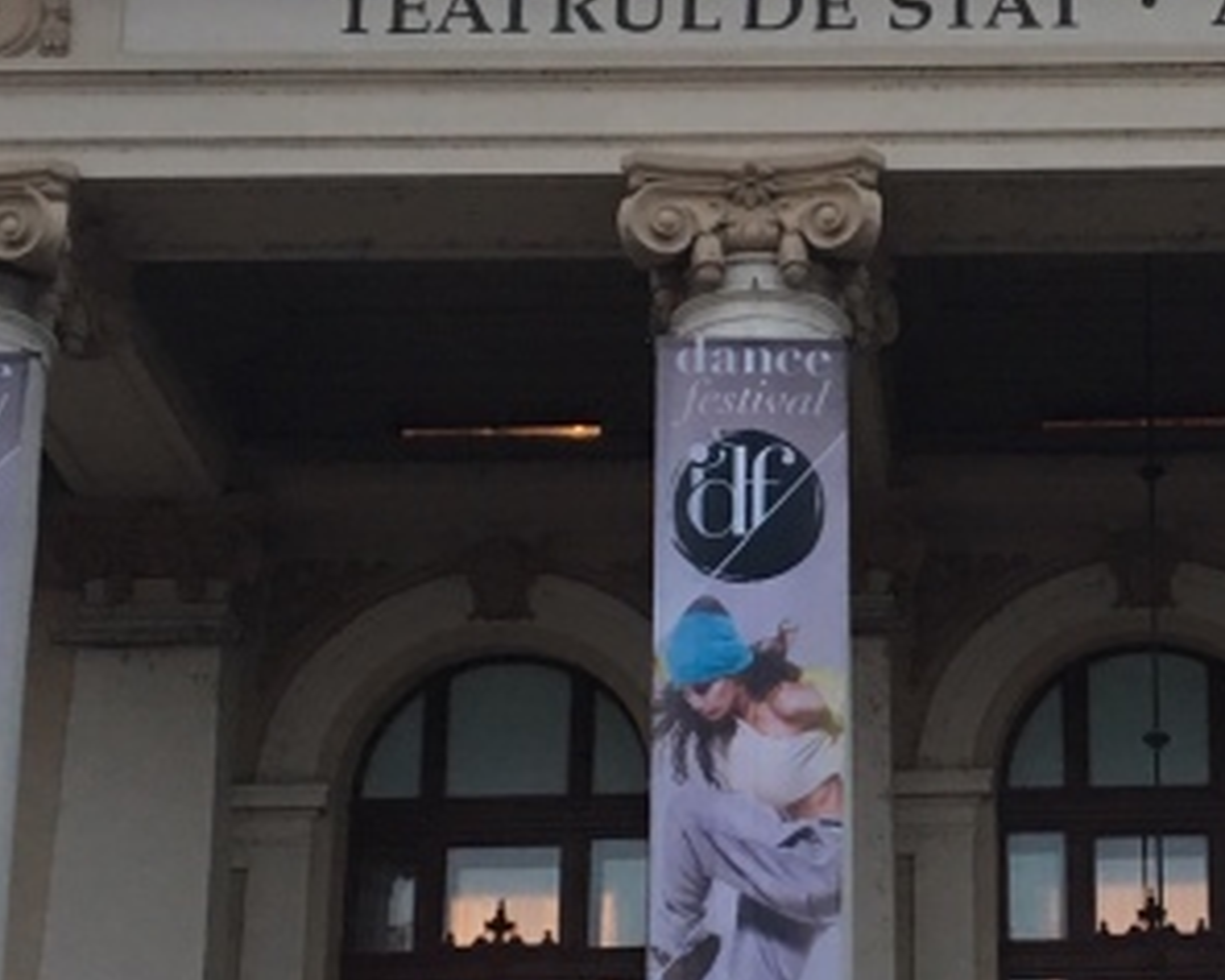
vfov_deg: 15.6
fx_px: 3554
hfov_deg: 19.2
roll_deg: +1.1
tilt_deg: +19.4
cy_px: 724
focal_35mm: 98
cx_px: 1142
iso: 125
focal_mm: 4.15
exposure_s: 1/33
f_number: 2.2
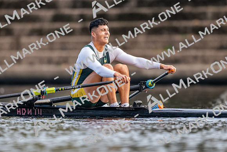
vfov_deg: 1.5
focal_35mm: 900
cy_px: 76
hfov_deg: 2.3
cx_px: 114
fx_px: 5679
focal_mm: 600
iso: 2000
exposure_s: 1/2500
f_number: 4
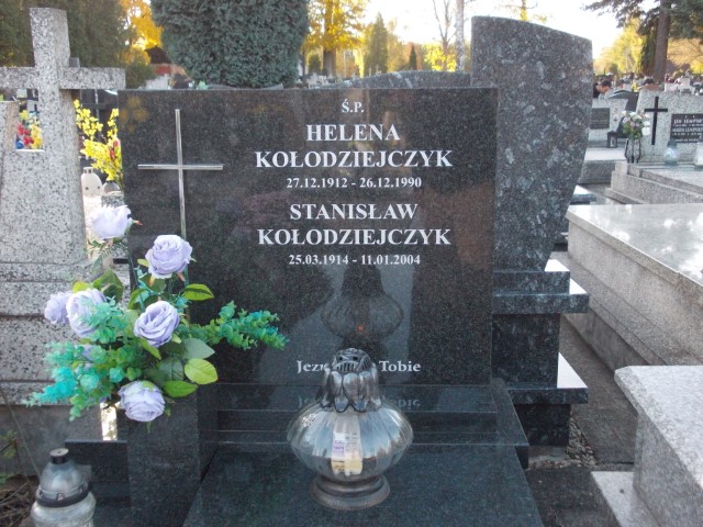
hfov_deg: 49.0
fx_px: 772
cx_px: 352
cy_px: 264
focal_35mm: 38
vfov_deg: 37.7
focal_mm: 5.3
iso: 320
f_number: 3.1
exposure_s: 1/250
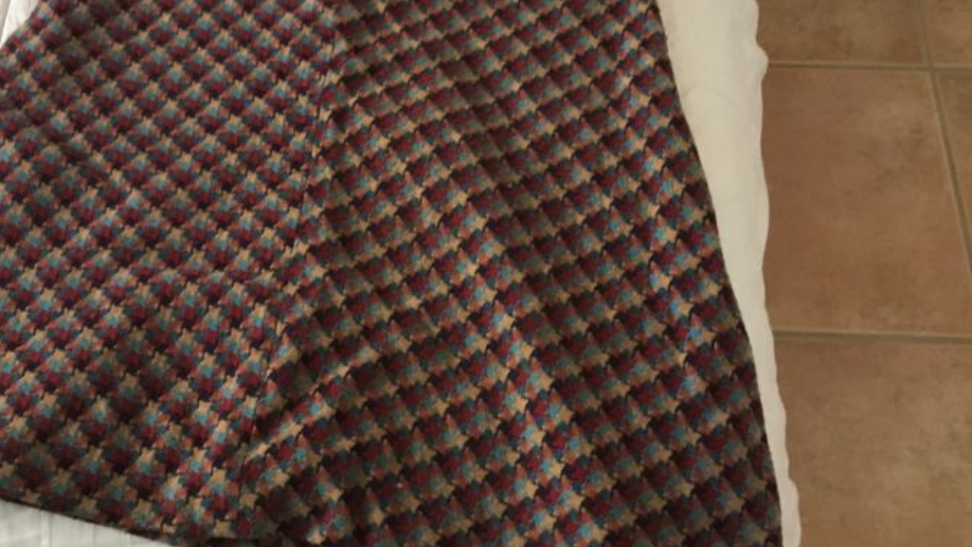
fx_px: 1289
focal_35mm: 50
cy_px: 144
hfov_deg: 40.8
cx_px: 320
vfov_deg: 23.7
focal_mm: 3.3
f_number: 2.4
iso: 125
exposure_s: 1/33
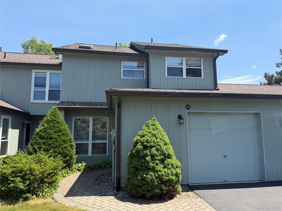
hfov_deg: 71.6
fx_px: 196
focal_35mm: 24
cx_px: 141
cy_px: 106
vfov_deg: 56.8
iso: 80
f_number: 1.78
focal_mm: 6.76
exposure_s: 1/2445
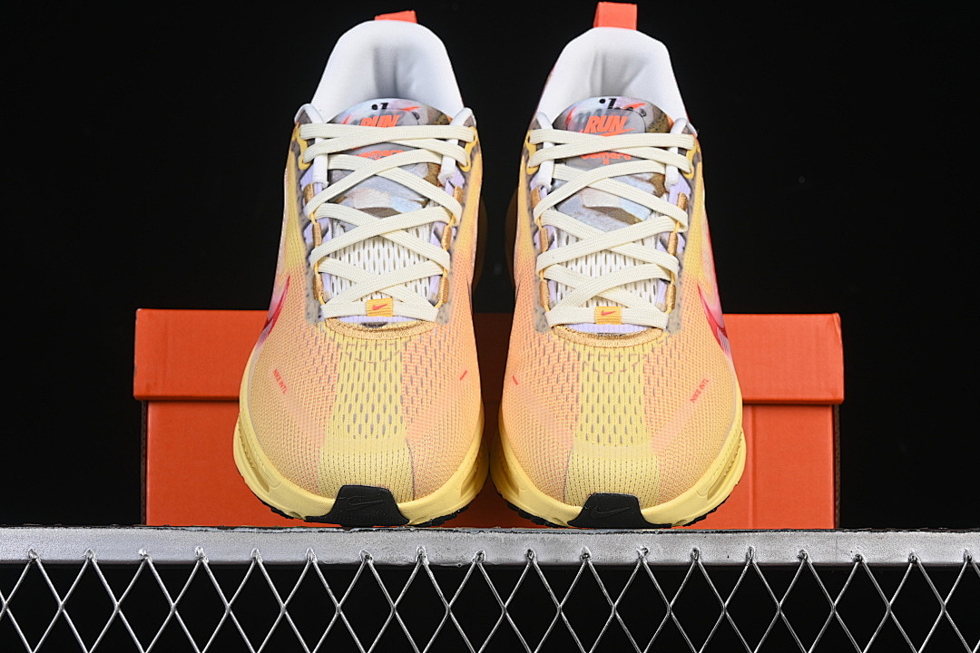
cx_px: 490
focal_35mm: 75
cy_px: 326
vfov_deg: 18.2
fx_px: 2042
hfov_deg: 27.0
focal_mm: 50
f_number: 8
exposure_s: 1/80
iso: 160
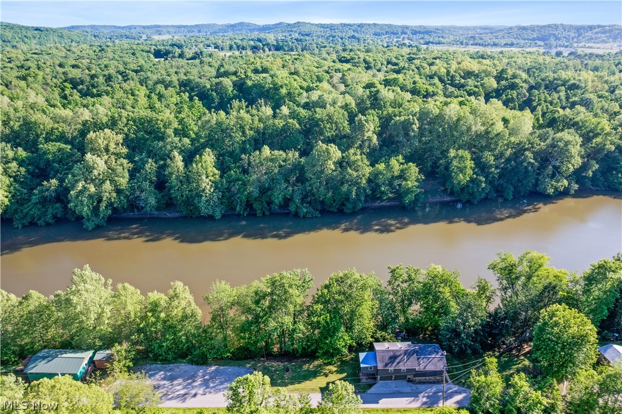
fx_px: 380
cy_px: 207
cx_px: 311
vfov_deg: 57.2
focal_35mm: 22
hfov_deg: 78.6
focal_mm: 8.38
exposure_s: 1/160
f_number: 2.8
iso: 110
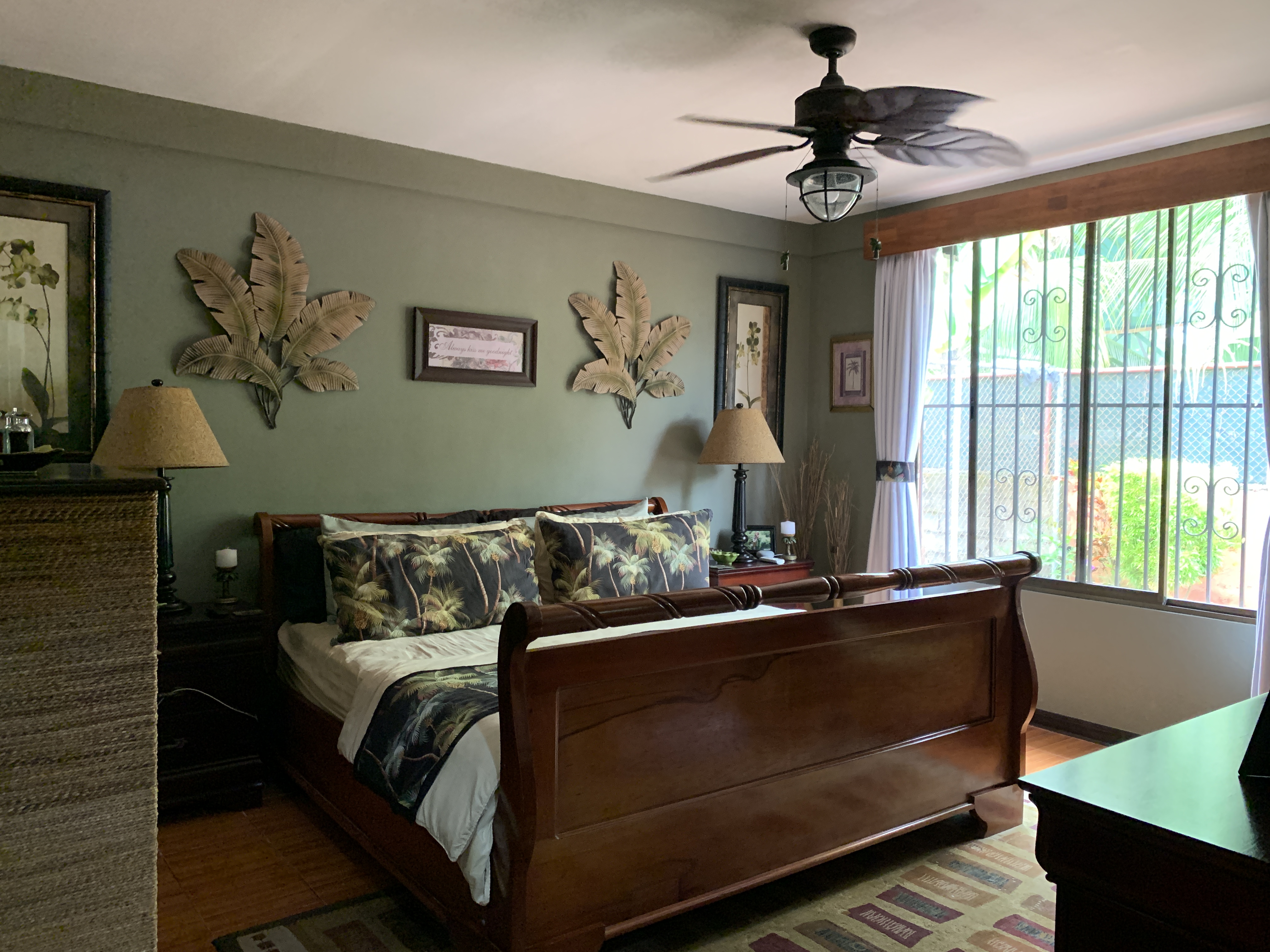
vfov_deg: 53.1
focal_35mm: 26
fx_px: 954
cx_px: 635
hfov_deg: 67.3
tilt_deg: -0.4
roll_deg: -1.1
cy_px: 476
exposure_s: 1/40
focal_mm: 4.25
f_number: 1.8
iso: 400
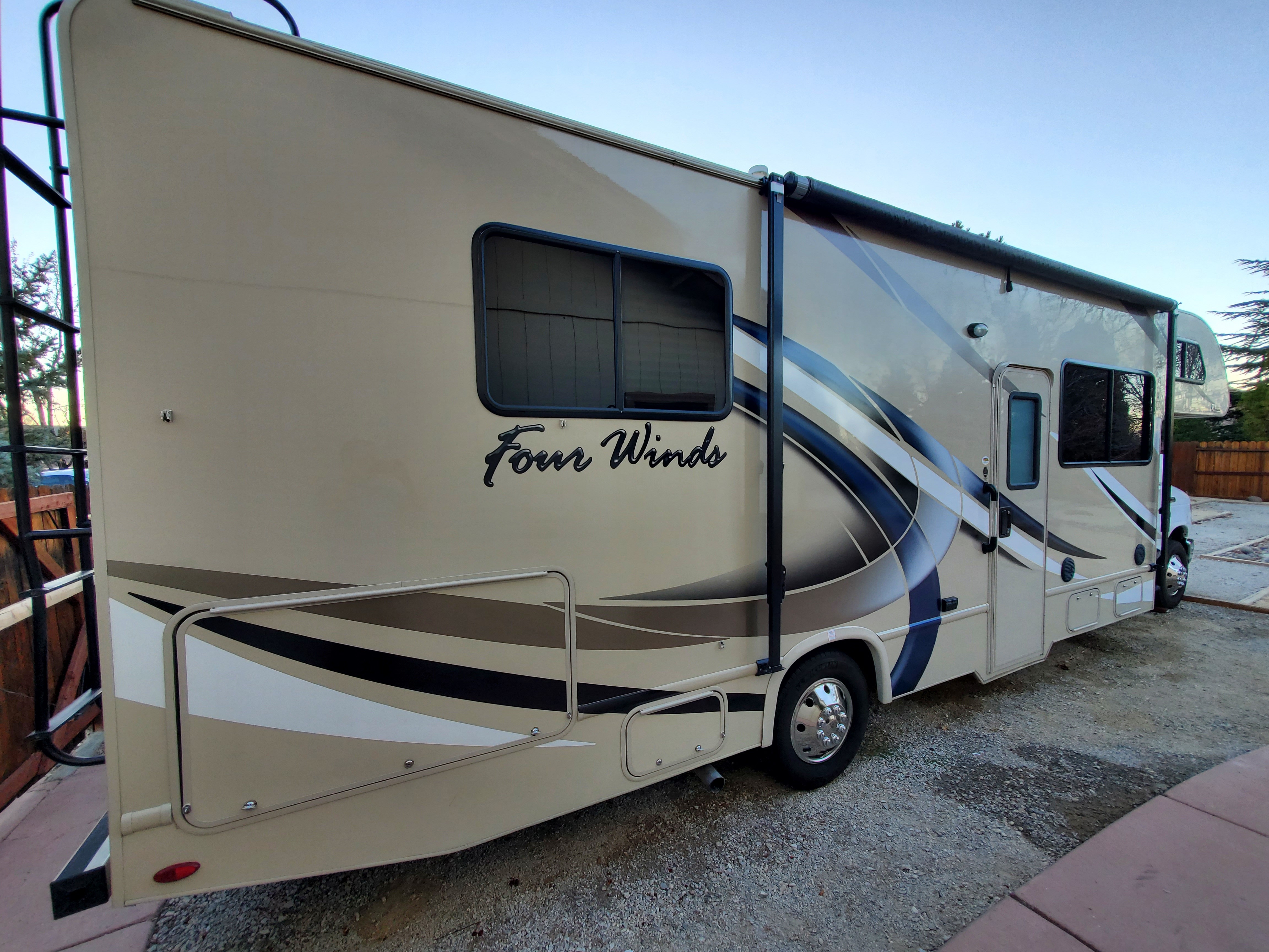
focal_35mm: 13
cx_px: 634
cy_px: 476
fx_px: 477
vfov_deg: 89.9
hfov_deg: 106.2
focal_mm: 1.8
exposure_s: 1/121
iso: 50
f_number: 2.2
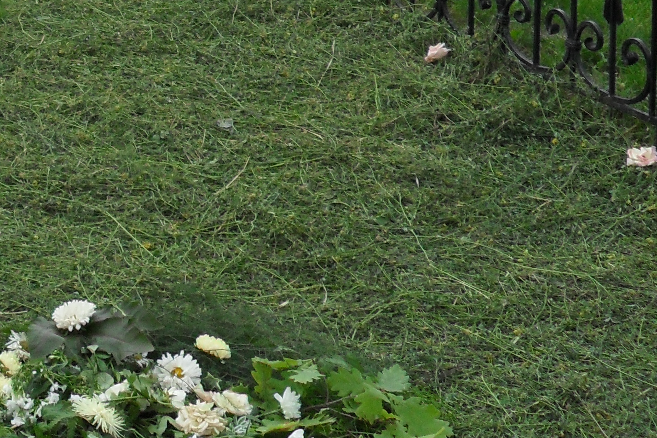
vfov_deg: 13.7
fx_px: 1697
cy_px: -253
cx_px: 122
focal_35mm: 93
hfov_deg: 21.6
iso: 100
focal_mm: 6.2
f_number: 2.8
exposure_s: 1/125
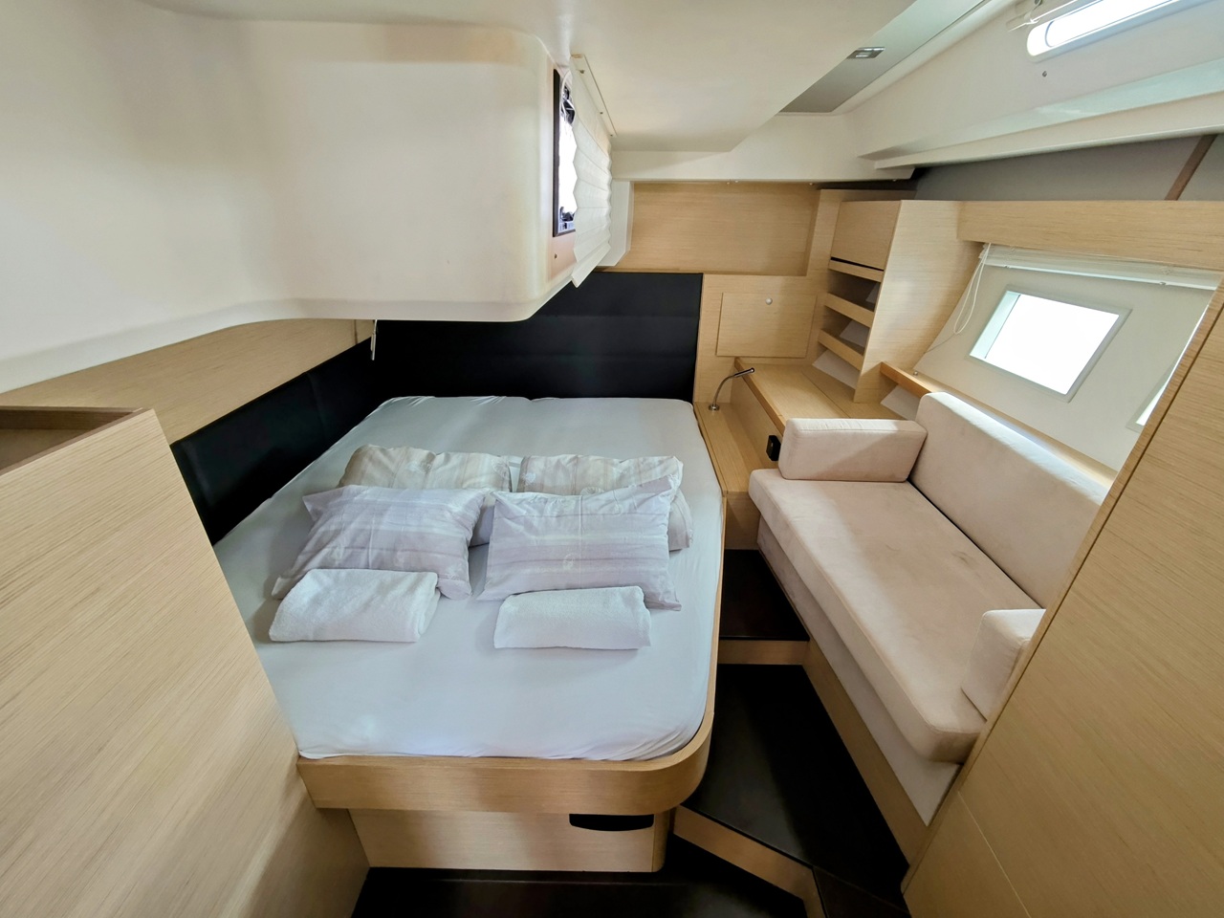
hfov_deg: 102.1
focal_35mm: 14
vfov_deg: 85.7
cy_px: 459
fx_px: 495
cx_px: 612
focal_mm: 2.16
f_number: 2.2
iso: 320
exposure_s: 1/33.3
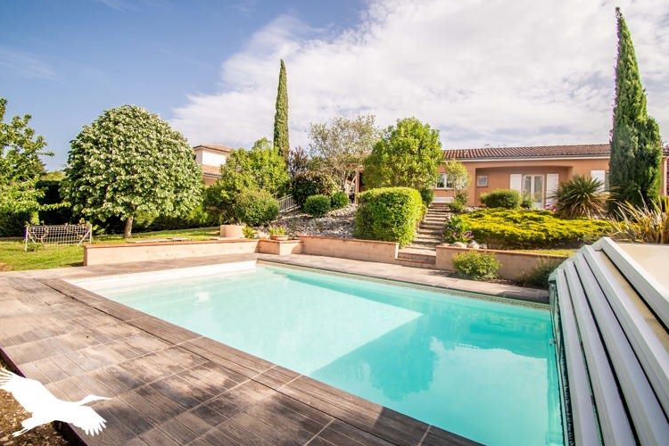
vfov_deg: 73.7
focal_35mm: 16
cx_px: 334
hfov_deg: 96.7
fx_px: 297
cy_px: 213
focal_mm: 10
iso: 125
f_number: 4.5
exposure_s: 1/500
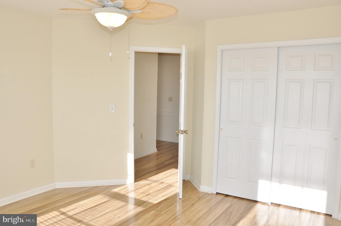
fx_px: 255
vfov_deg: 47.8
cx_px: 170
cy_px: 113
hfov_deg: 67.4
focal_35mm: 27
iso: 200
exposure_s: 1/60
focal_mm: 18
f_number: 8
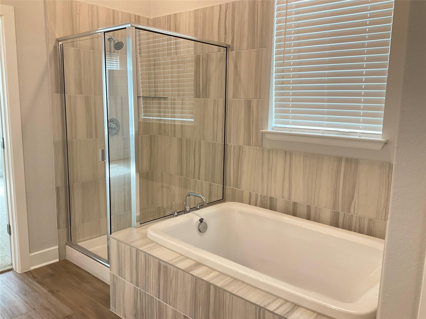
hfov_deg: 61.7
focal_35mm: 29
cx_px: 213
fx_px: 357
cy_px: 160
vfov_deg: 48.2
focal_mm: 3
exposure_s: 1/60
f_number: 1.8
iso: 64
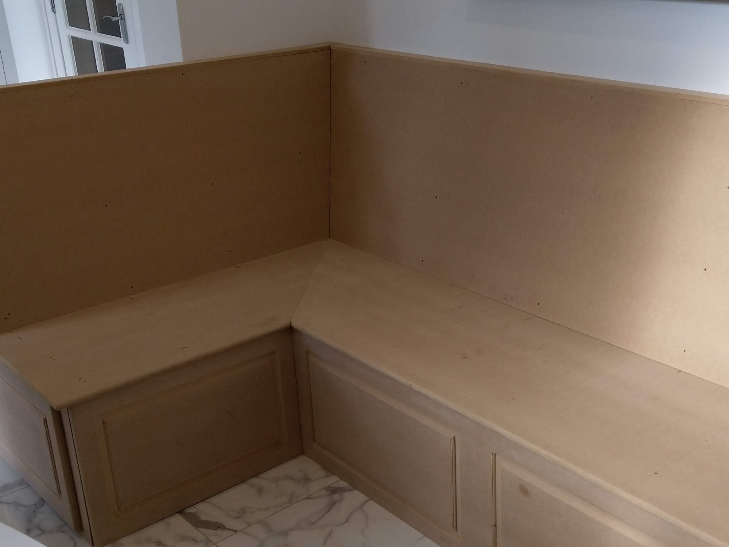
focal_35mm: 43
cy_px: 279
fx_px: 906
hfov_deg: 43.7
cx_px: 434
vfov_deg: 33.6
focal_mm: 4.28
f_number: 1.75
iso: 100
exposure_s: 1/141
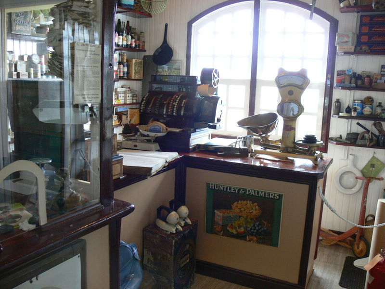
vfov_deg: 40.7
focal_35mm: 35
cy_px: 144
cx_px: 192
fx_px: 389
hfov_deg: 52.6
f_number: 2.8
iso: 200
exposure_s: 1/20
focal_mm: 7.4
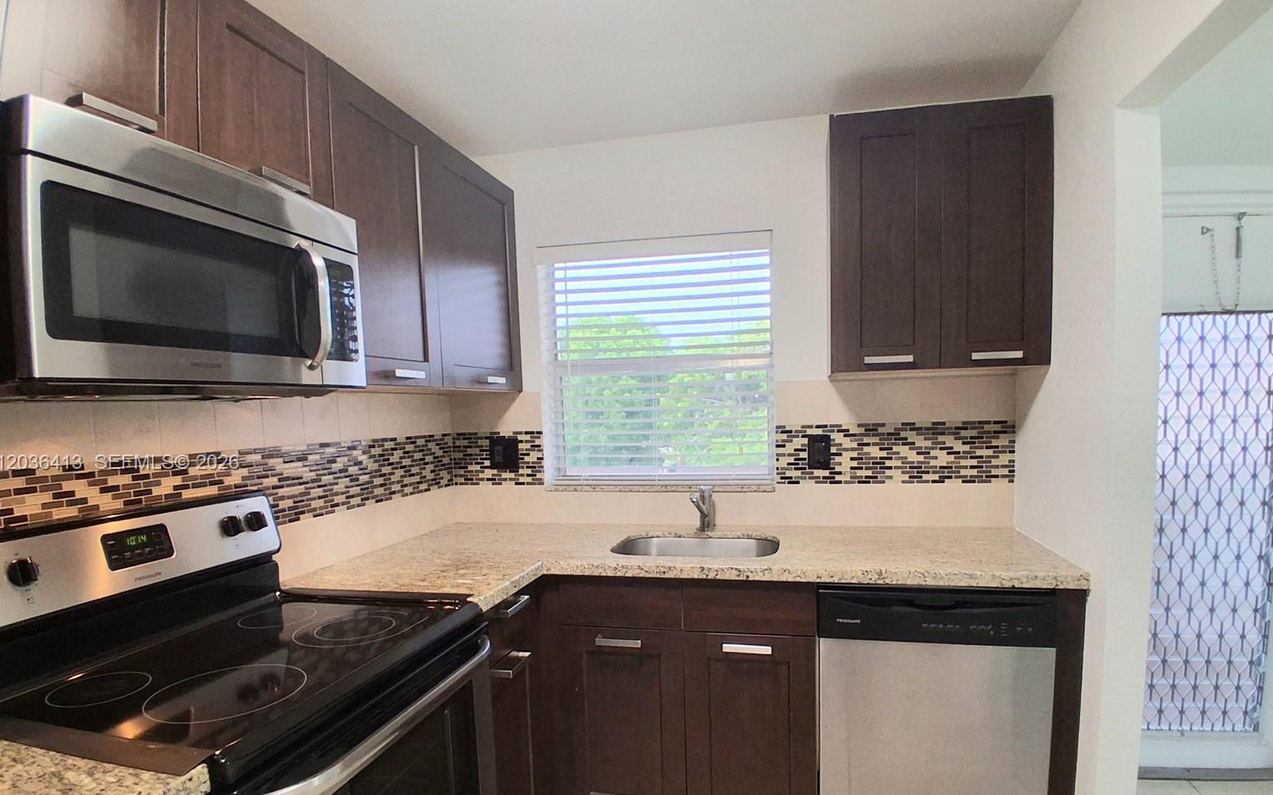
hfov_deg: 88.0
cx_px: 650
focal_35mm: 19
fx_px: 659
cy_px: 464
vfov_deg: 61.8
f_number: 2.2
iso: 160
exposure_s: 1/40
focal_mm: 1.4
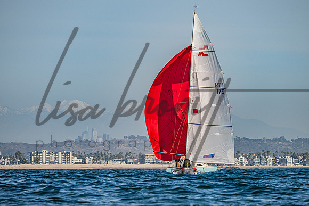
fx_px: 2568
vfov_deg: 4.6
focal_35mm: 299
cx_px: 164
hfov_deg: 6.9
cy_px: 112
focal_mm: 220
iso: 320
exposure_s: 1/3200
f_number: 5.6
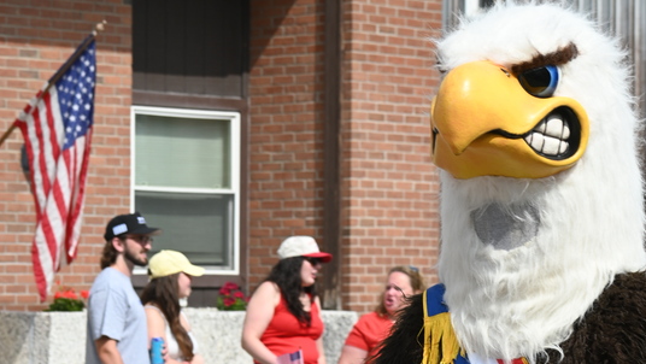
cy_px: 384
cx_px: 243
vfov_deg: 6.7
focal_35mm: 180
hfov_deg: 11.9
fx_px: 3085
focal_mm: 60
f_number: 6.3
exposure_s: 1/640
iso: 100
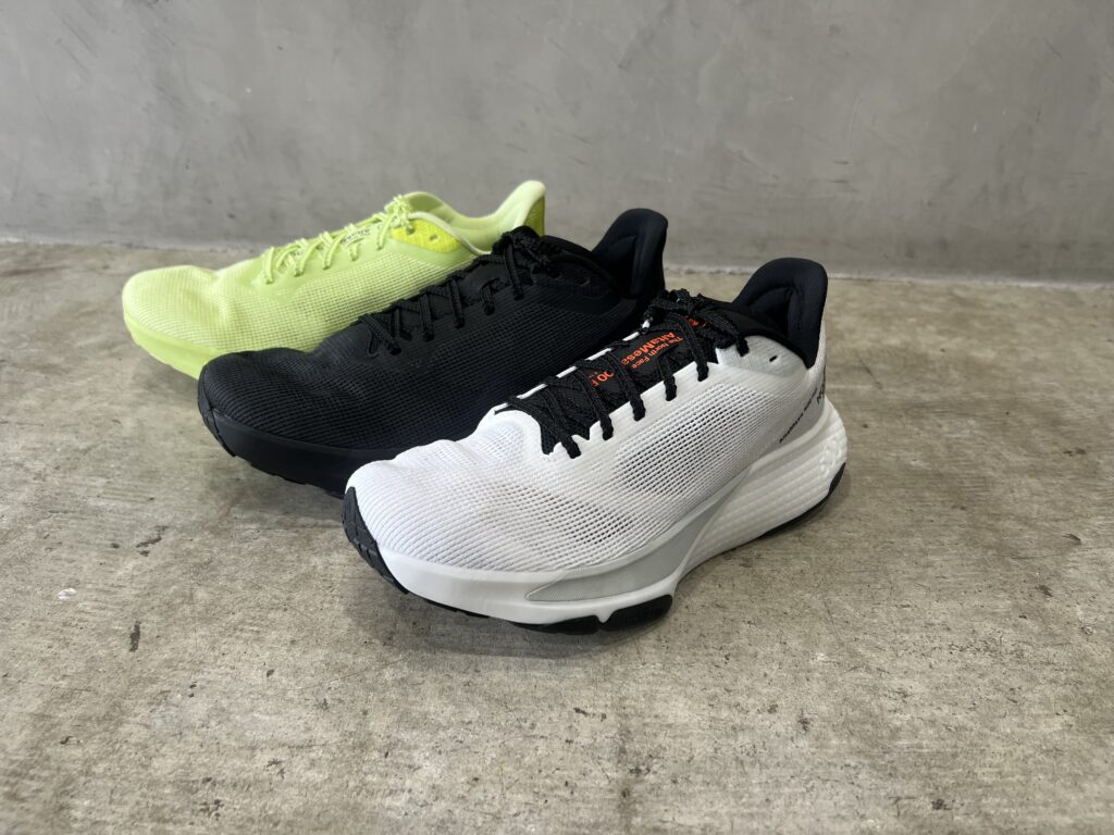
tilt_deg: -28.5
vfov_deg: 53.1
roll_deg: -2.0
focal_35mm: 26
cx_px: 557
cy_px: 418
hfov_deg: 67.3
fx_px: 837
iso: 80
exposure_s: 1/120
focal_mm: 5.7
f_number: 1.5
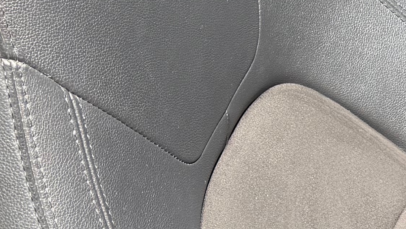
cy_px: 187
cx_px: 529
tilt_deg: -43.7
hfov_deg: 15.4
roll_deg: +6.4
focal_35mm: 133
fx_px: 1432
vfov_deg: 9.1
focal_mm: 6.76
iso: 80
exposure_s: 1/805
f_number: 1.78
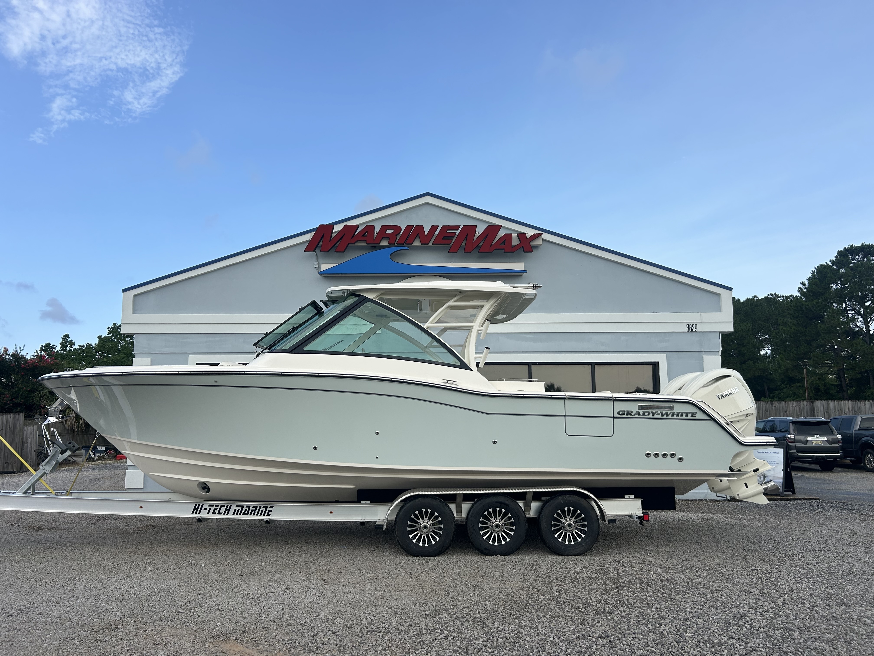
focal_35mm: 26
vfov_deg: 53.1
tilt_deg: +7.6
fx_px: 656
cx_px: 437
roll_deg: +0.6
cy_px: 328
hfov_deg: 67.3
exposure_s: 1/3077
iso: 50
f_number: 1.5
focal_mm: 5.7
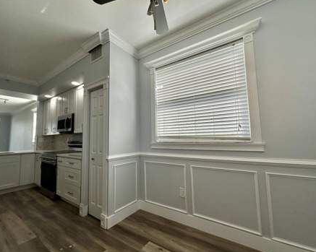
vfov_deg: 84.0
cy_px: 125
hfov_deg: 96.8
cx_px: 158
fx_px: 140
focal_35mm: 15
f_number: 2.2
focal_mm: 2.22
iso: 40
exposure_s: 1/651
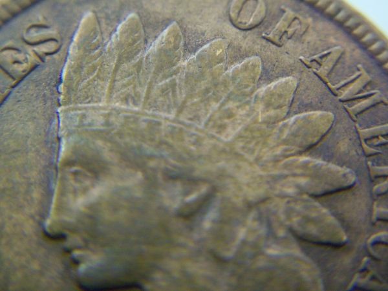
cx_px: 194
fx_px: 1311
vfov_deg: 12.7
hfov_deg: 16.8
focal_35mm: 117
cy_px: 146
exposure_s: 1/80
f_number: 4.1
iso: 320
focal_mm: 20.9
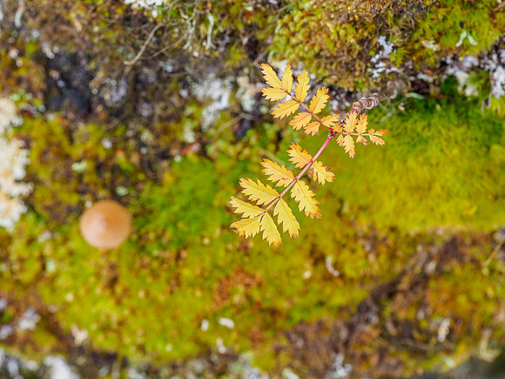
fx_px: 2198
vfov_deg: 9.8
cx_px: 239
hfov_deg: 13.1
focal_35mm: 151
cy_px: 172
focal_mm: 60
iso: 200
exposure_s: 1/13
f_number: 7.1
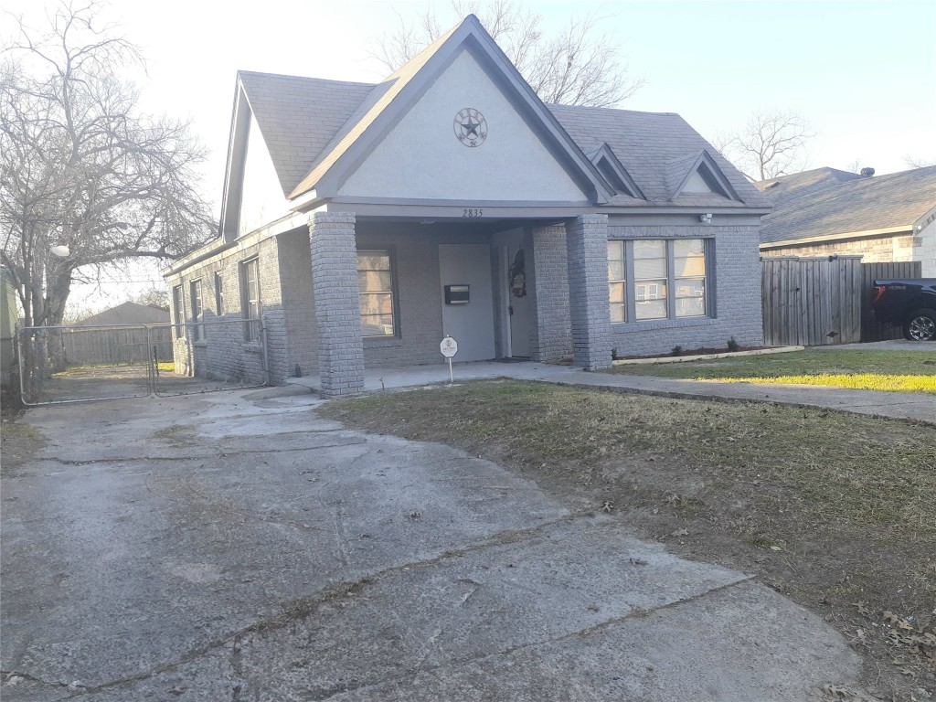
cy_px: 351
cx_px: 468
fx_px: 730
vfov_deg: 51.4
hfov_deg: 65.3
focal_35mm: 27
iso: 40
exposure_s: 1/294
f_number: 1.9
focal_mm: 3.6
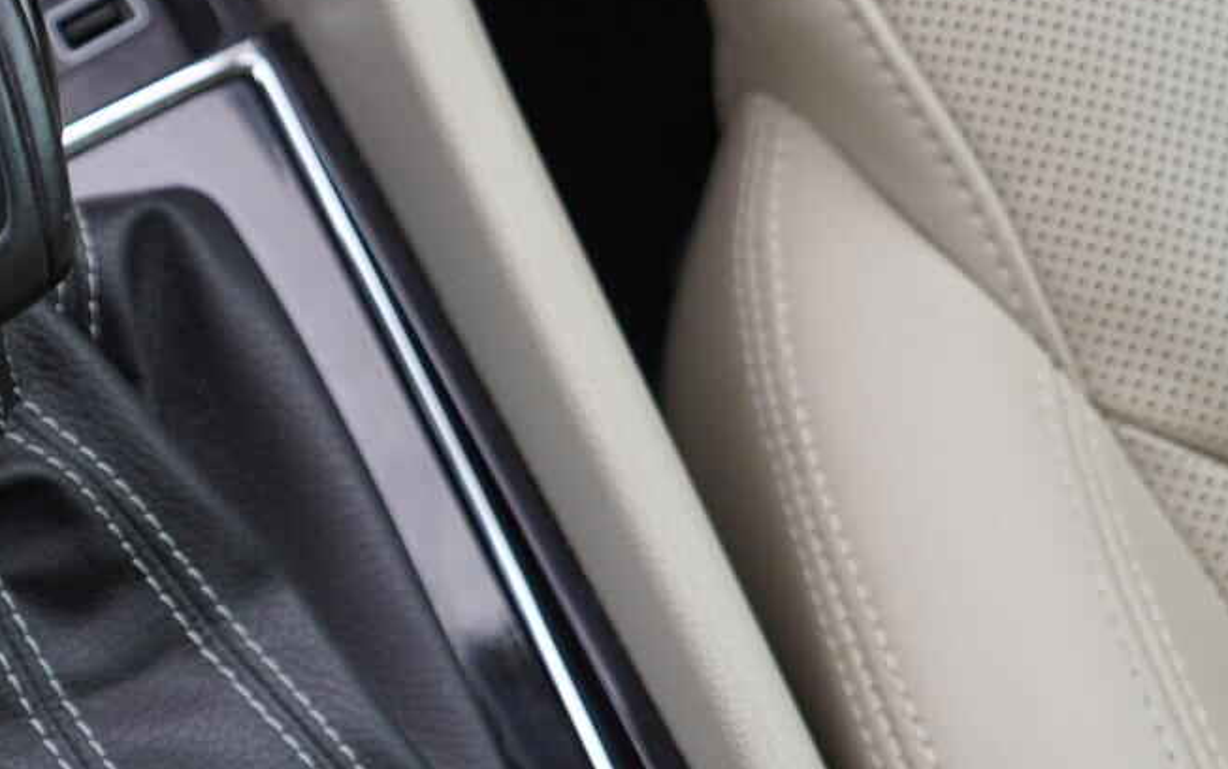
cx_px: 43
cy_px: 680
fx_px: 2712
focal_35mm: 81
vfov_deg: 15.9
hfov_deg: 24.5
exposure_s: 1/40
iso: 160
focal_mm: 24
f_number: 2.8
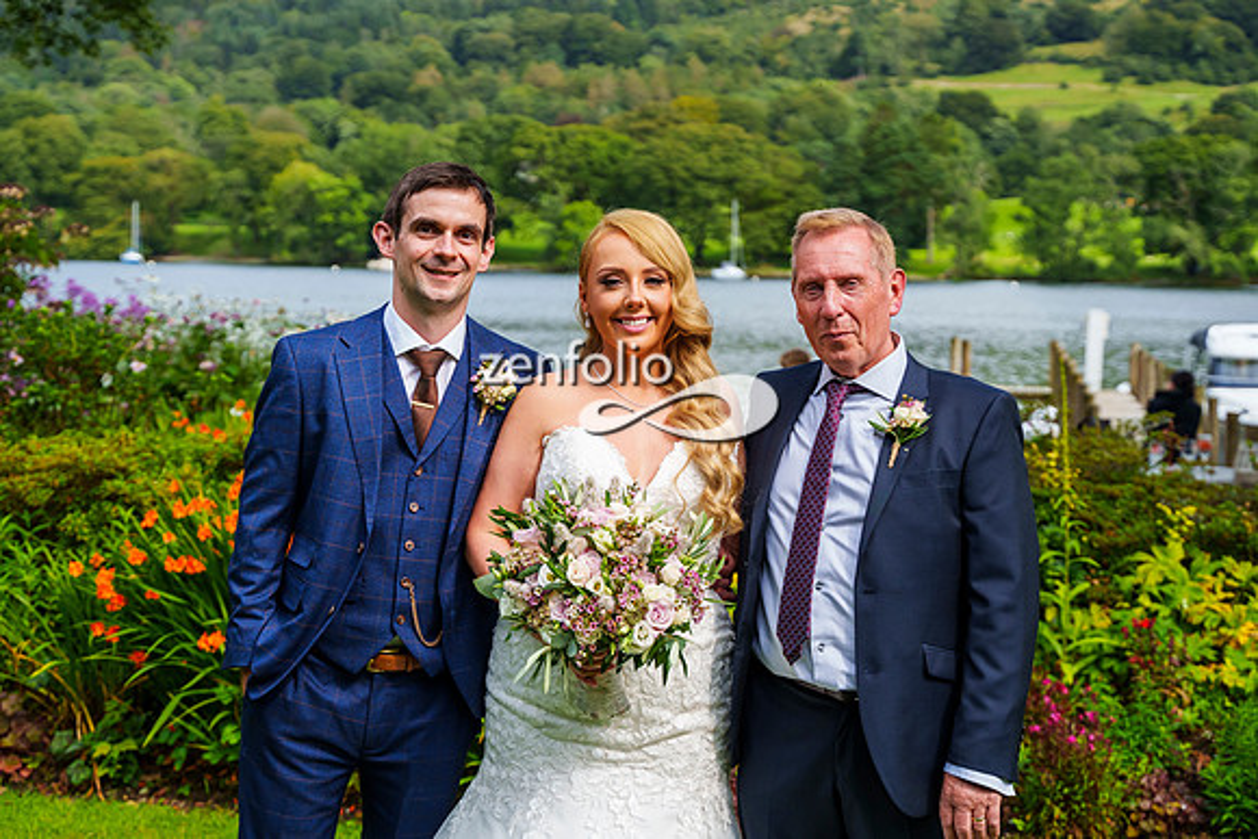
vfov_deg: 24.5
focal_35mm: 55
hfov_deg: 36.1
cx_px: 617
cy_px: 375
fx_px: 1931
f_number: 3.5
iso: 800
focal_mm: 49
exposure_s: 1/8000
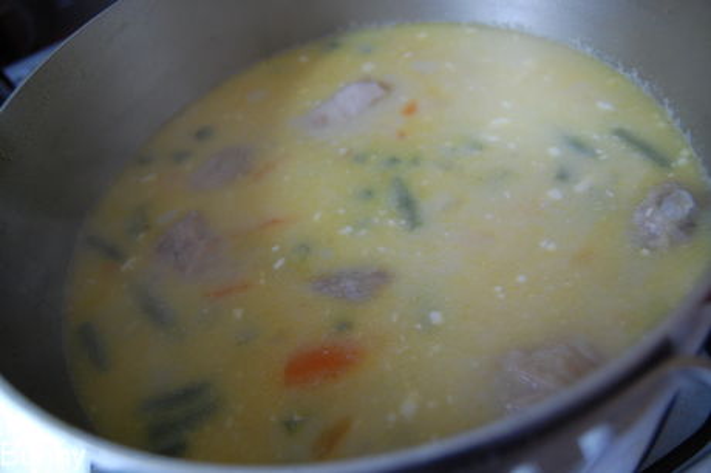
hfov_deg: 57.3
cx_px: 356
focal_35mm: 33
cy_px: 236
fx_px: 651
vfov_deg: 39.9
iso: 800
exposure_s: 1/15
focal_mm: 22
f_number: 3.8
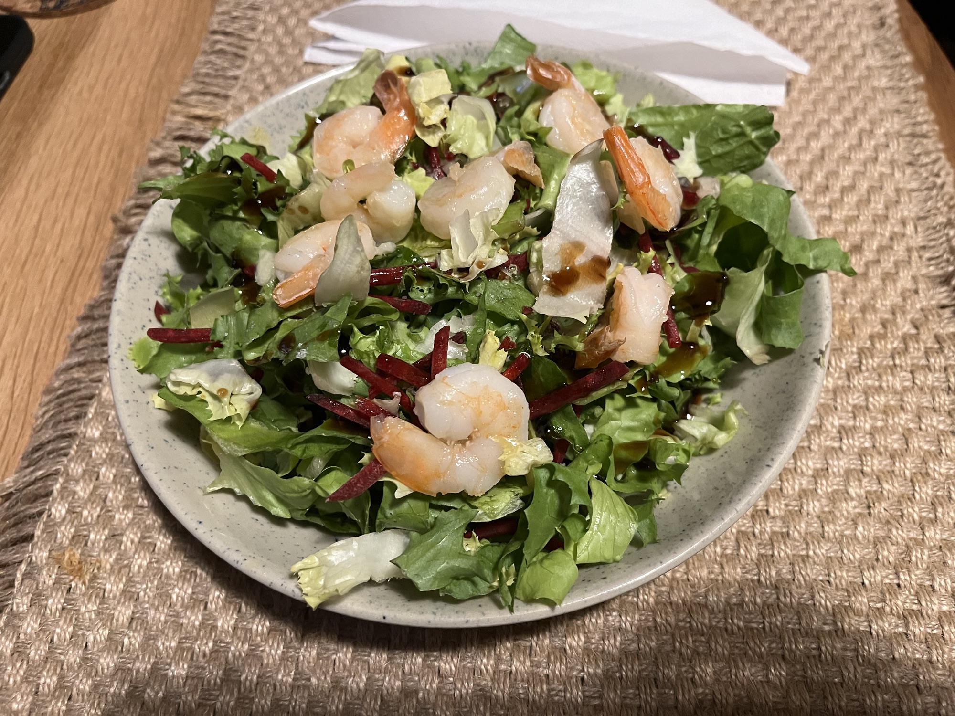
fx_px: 717
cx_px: 478
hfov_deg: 67.3
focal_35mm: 26
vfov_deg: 53.1
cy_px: 358
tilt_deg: -58.5
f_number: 1.6
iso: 500
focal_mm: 5.1
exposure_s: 1/60
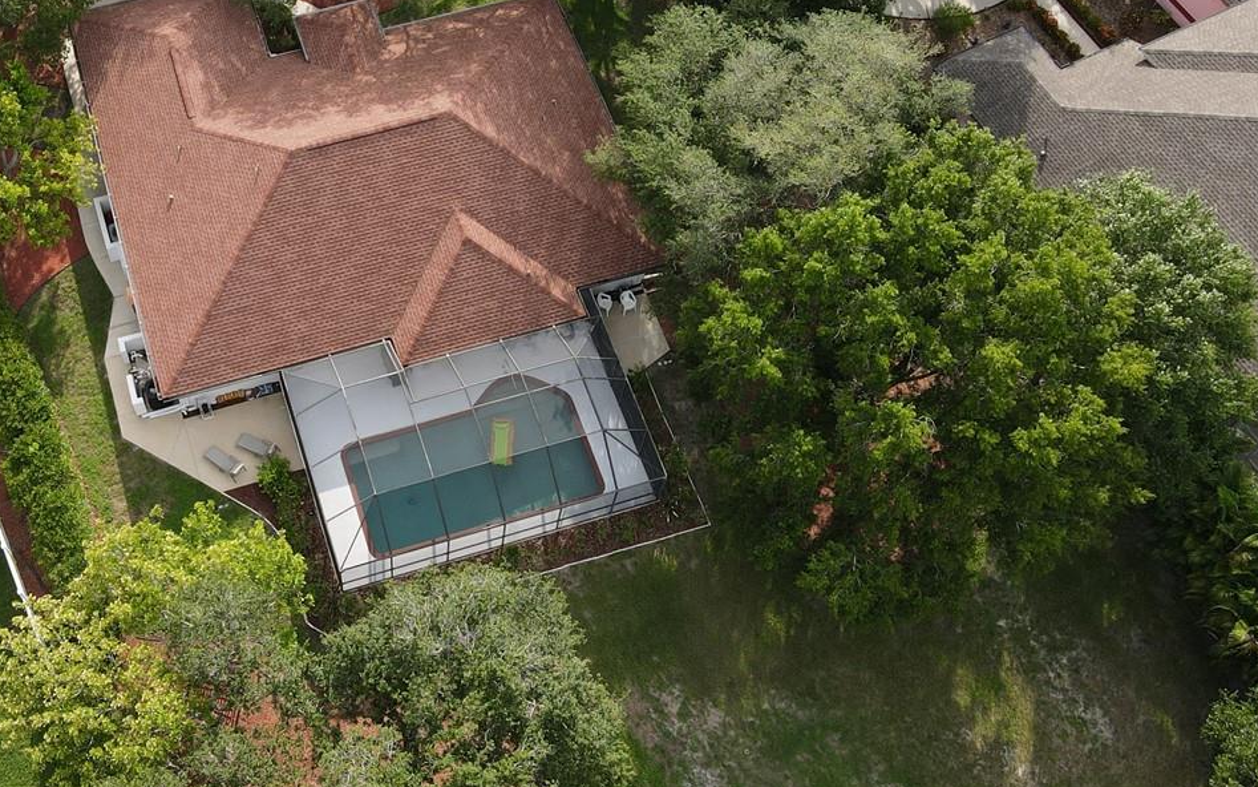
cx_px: 400
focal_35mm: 43
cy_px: 219
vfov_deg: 29.5
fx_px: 1474
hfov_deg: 45.4
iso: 100
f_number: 2.8
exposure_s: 1/320
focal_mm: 4.5
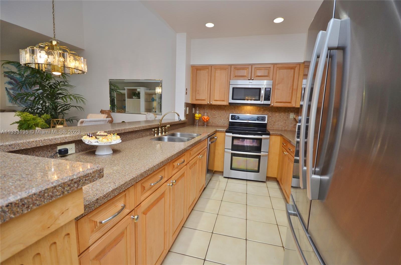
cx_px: 200
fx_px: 183
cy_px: 132
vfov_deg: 71.8
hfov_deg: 95.1
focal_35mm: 16
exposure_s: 1/60
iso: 200
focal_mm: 11
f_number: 5
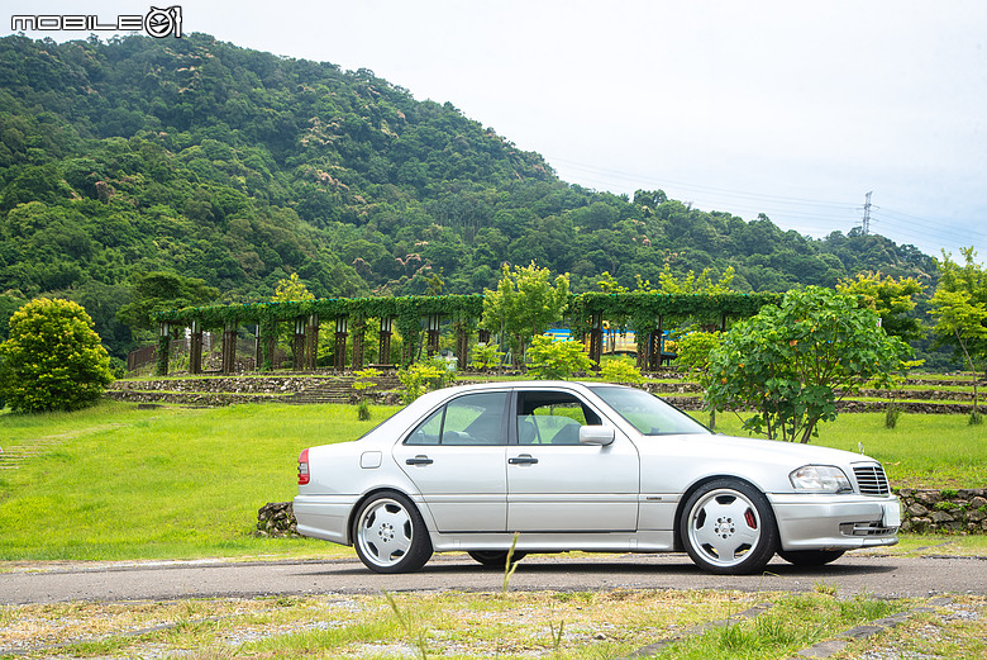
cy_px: 330
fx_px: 1426
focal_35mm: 52
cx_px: 494
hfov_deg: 38.2
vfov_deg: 26.0
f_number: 5.6
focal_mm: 52
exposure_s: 1/100
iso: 200
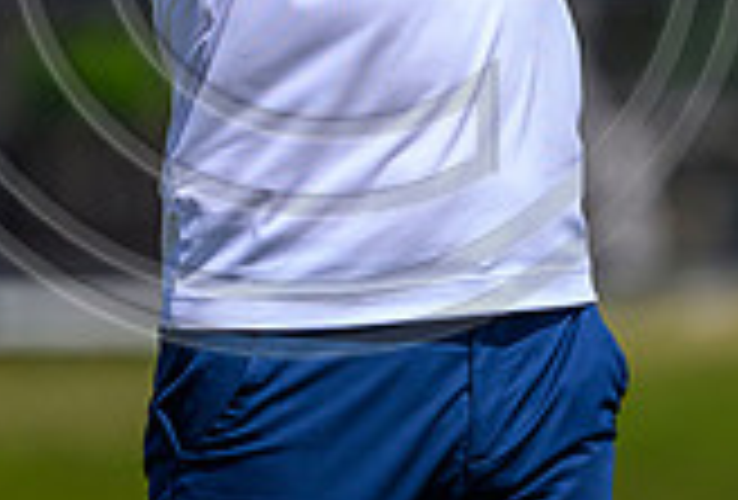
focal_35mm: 1754
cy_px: -306
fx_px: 36124
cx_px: 613
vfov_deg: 0.8
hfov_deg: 1.2
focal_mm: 400
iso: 500
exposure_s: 1/5000
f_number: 4.5
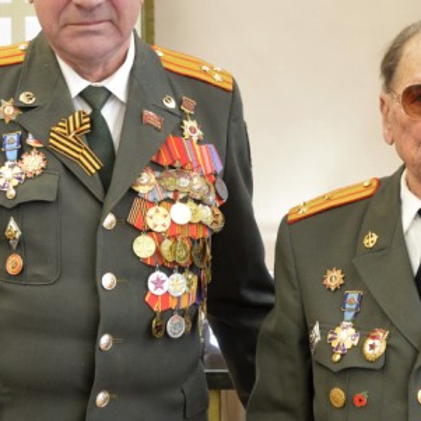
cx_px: 208
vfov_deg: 22.1
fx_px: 1073
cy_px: 138
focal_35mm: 78
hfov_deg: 22.2
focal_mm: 18
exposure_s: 1/20
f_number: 4.5
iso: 400
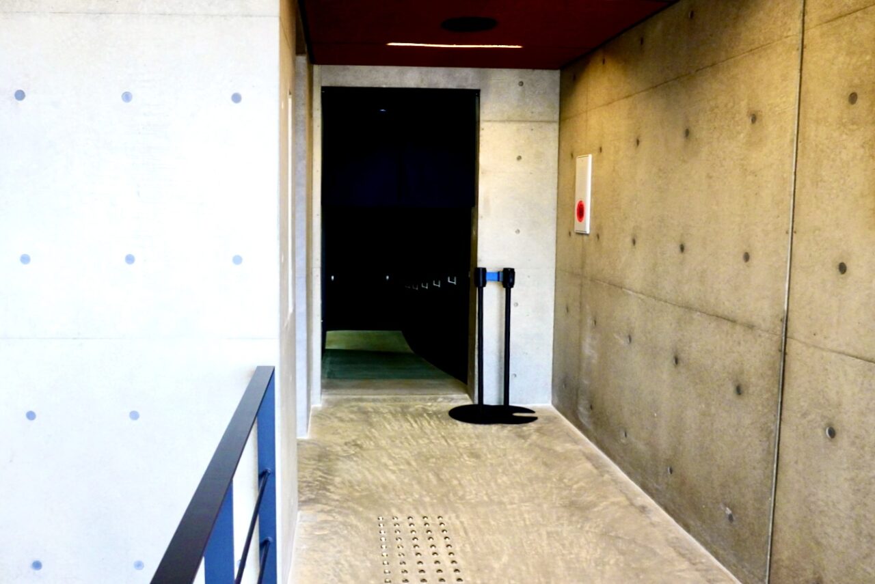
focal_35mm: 24
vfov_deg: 53.2
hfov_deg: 73.7
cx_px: 438
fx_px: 584
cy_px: 292
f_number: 5.6
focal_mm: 16
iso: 800
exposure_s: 1/100
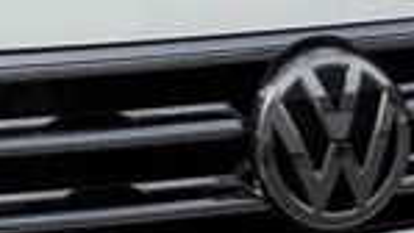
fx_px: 2570
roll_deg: -1.6
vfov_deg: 5.0
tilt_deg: -8.4
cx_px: -58
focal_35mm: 234
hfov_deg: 9.1
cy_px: -327
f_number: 1.78
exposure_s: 1/14286
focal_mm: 6.76
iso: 80
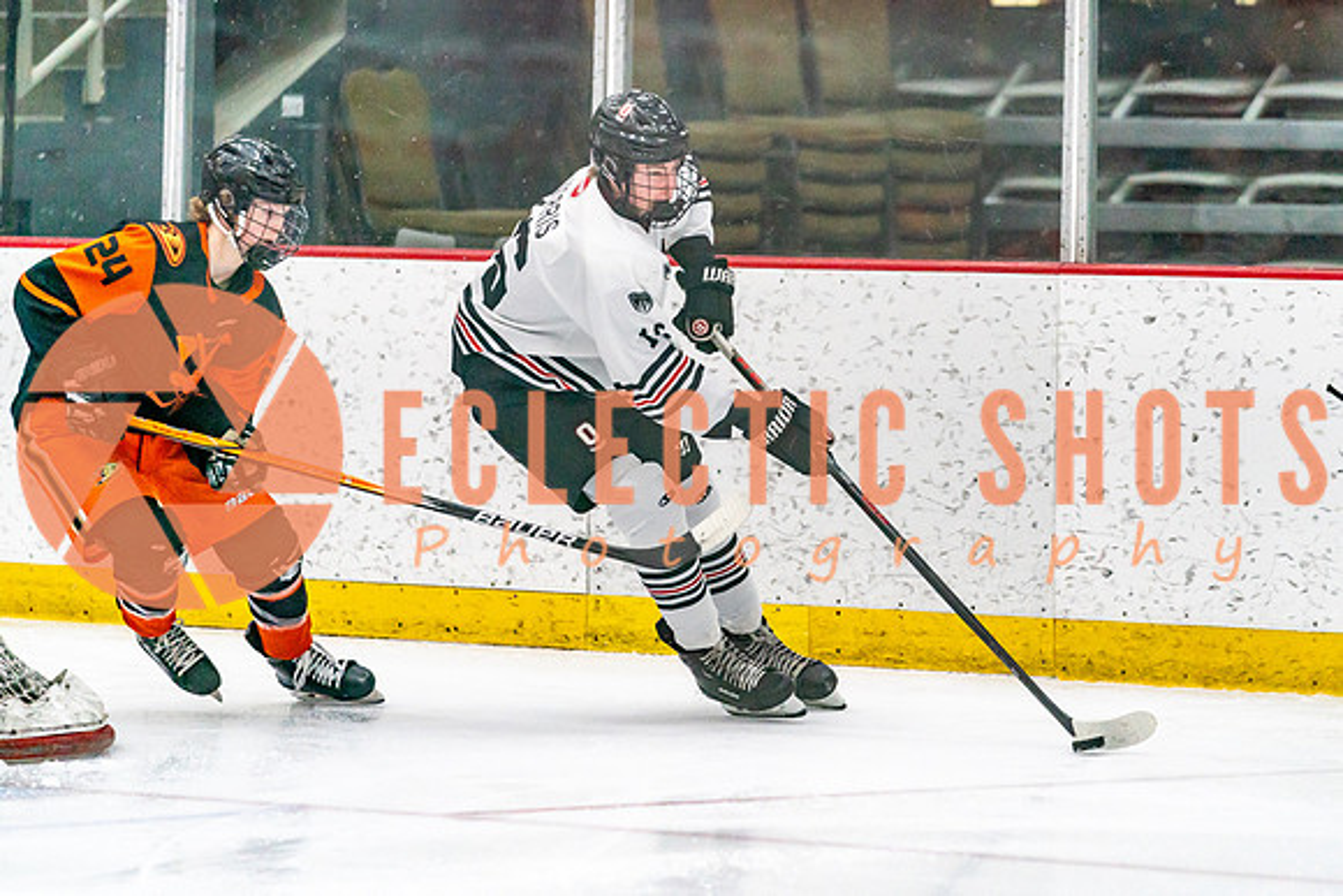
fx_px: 8990
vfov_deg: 5.7
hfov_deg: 8.5
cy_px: 397
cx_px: 748
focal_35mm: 241
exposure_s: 1/1250
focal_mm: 200
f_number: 2.8
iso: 3200
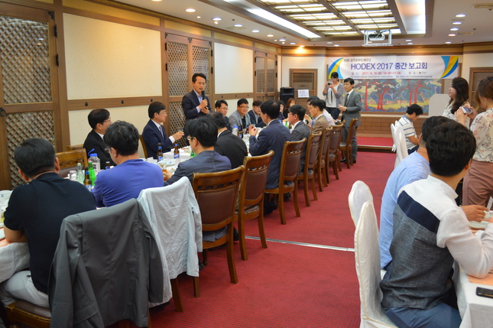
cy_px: 164
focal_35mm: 33
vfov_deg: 39.9
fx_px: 452
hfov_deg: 57.3
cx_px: 246
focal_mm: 22
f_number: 3.8
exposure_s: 1/60
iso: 900
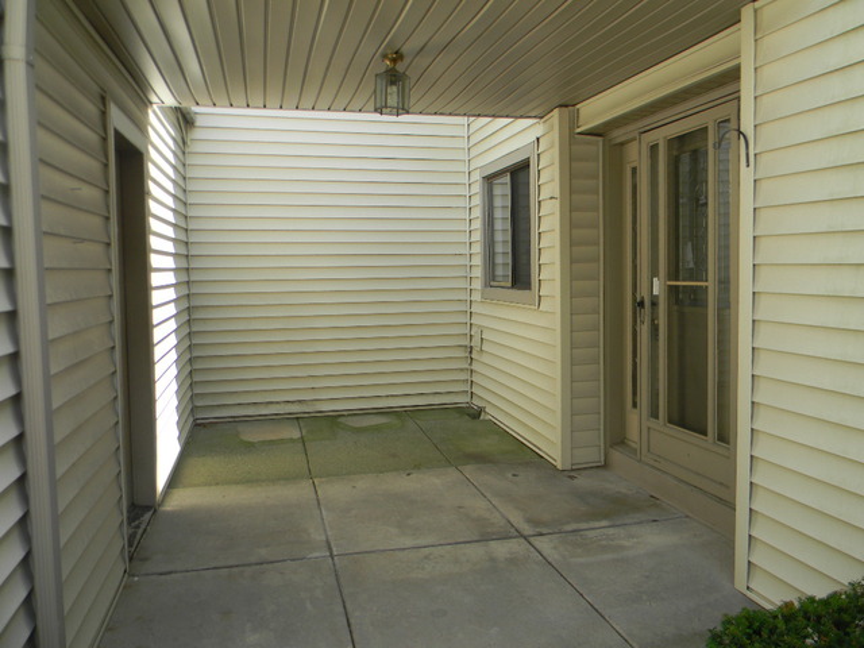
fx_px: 699
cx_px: 432
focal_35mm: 28
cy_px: 324
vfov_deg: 49.7
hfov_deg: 63.4
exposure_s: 1/216
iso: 80
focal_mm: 5
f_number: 3.5
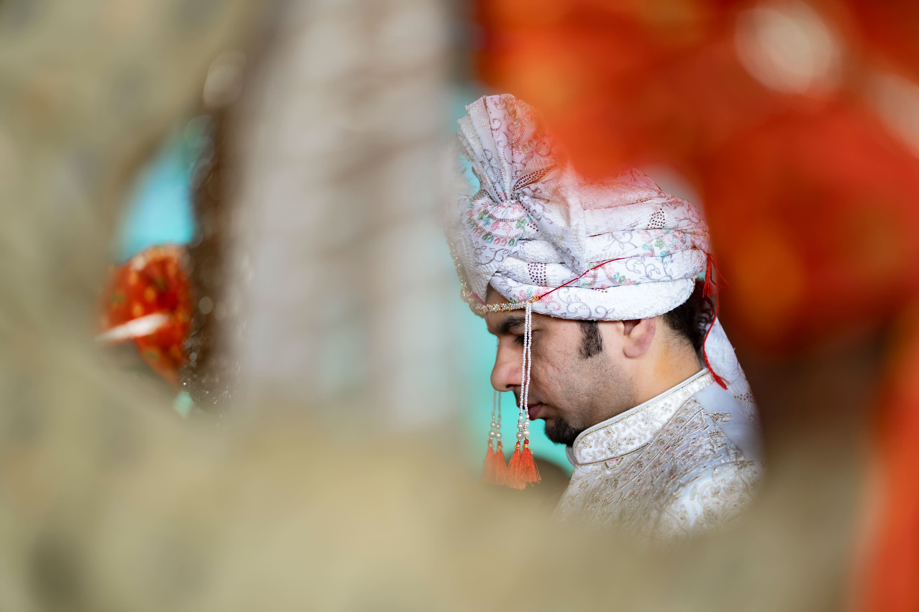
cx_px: 460
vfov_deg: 16.1
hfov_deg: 23.9
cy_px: 306
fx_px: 2170
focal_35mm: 85
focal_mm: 85
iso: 160
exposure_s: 1/500
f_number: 1.8
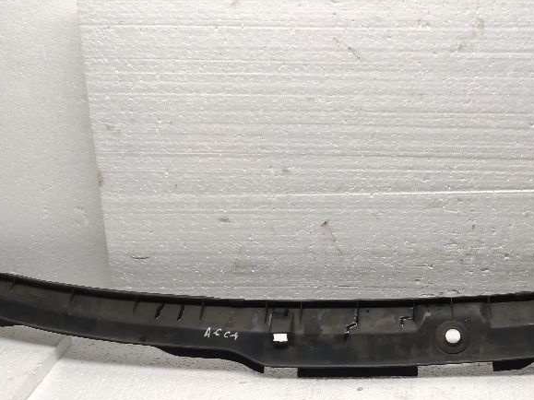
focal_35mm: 46
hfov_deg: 40.5
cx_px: 376
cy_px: 331
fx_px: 709
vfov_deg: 30.6
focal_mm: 4.77
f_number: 1.75
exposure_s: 1/60
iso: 314
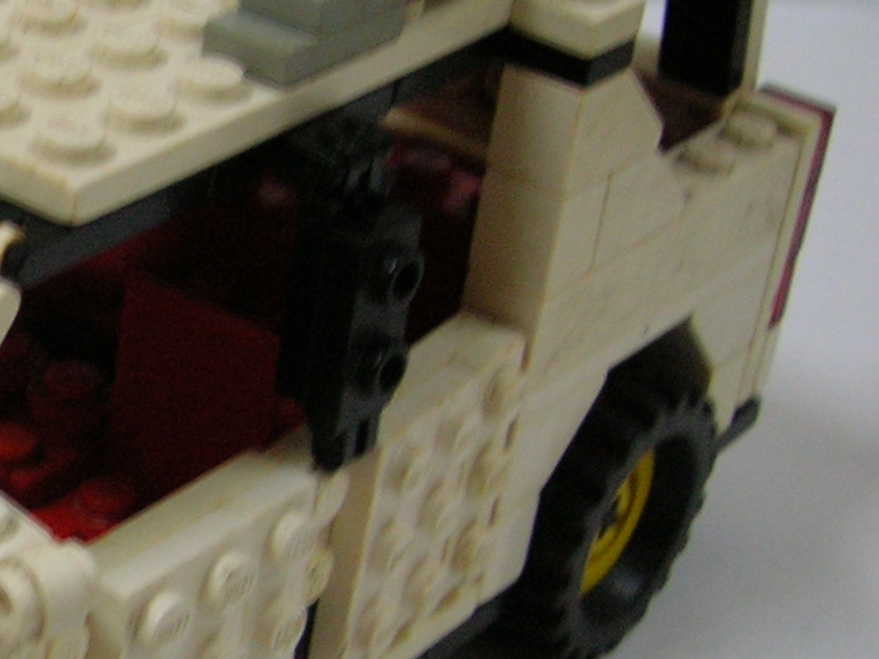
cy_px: 554
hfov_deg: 17.9
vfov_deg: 14.2
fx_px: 2614
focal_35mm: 103
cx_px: -237
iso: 100
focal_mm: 6.4
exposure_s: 1/5.6
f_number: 3
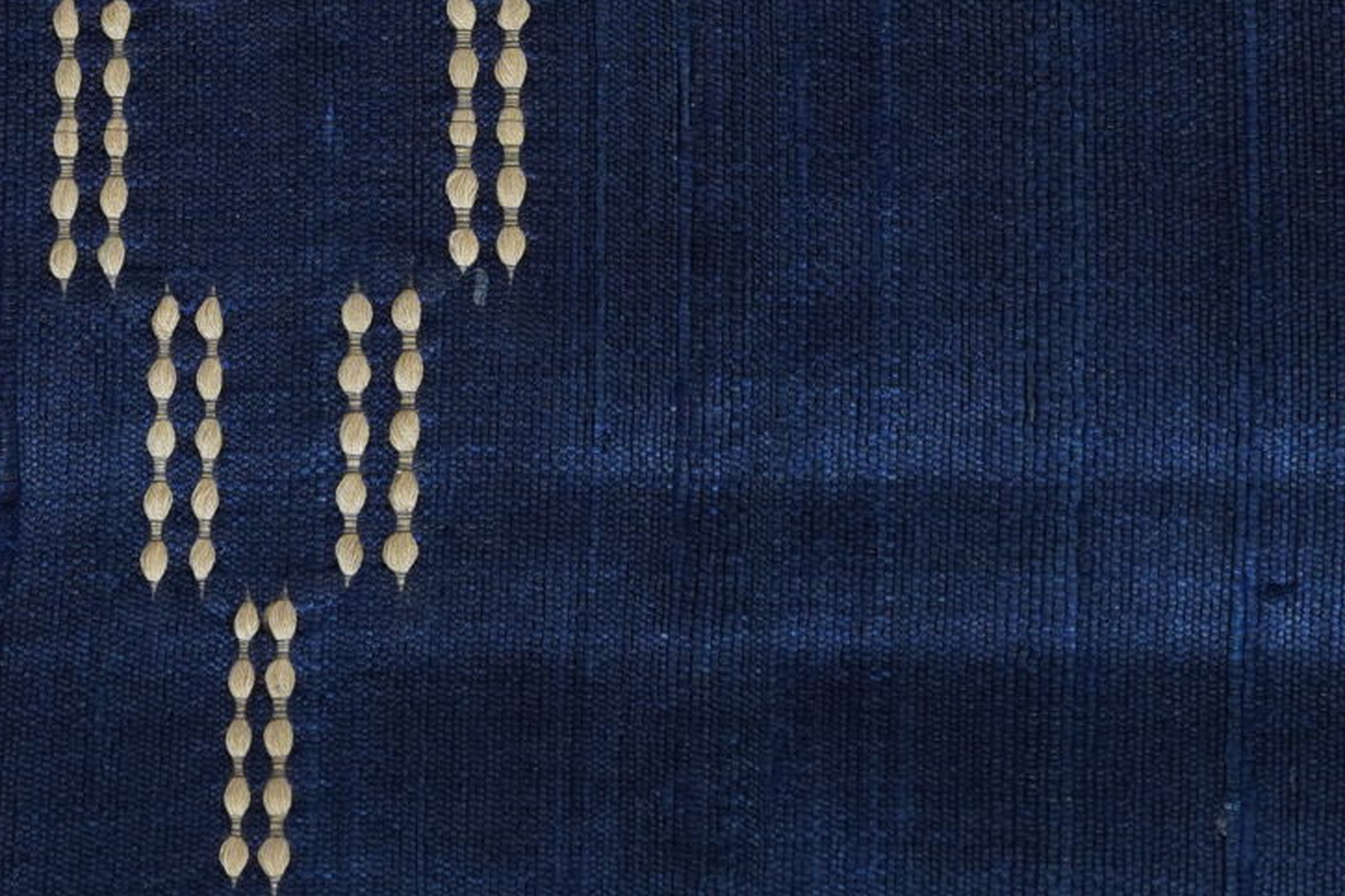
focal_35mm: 318
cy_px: 38
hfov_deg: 6.5
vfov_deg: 4.3
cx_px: 455
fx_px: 11877
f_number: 6.3
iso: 1250
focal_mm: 90
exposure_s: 1/100
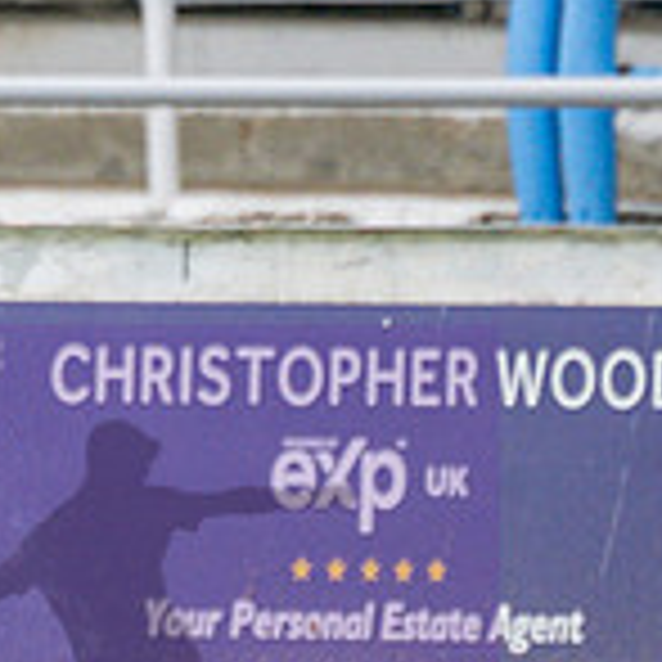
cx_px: -881
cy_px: 542
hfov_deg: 0.8
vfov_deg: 0.8
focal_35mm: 2329
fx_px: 50391
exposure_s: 1/1000
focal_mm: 300
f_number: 4
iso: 360
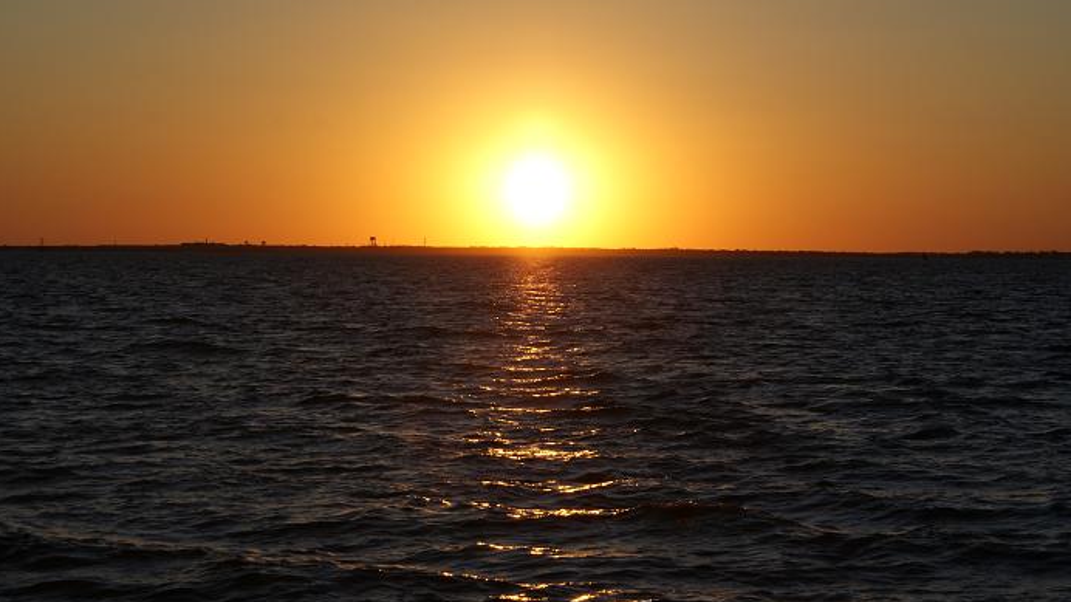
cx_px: 533
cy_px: 275
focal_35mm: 111
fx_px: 3152
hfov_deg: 19.3
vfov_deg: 10.9
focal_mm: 70
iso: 100
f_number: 13
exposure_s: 1/160
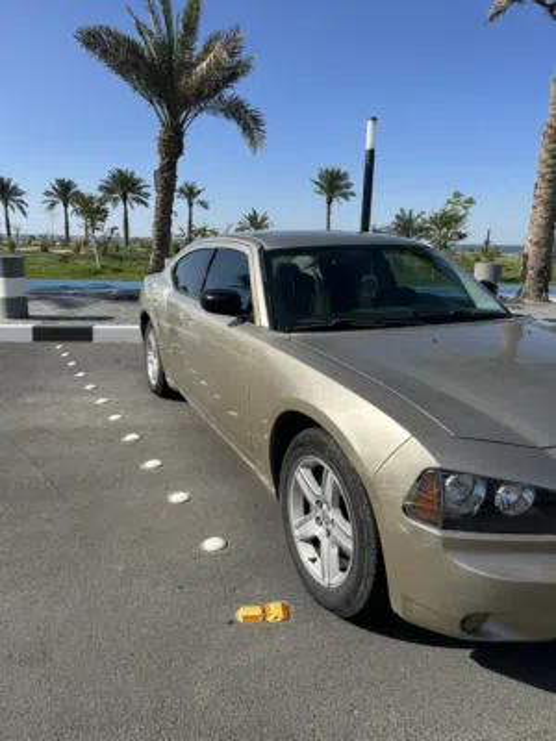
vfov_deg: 71.6
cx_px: 278
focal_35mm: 24
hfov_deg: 56.8
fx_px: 514
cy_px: 370
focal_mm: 6.86
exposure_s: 1/5263
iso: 80
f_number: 1.78
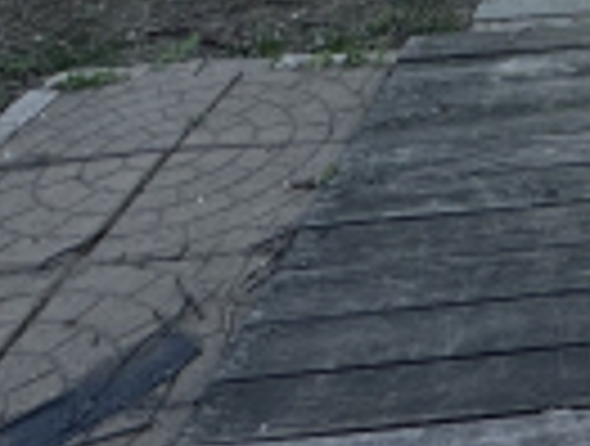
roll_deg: -1.1
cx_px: 926
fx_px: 1213
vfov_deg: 16.0
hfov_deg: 21.9
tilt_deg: -3.3
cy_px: -455
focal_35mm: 71
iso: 40
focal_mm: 2.22
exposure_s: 1/326
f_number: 2.2
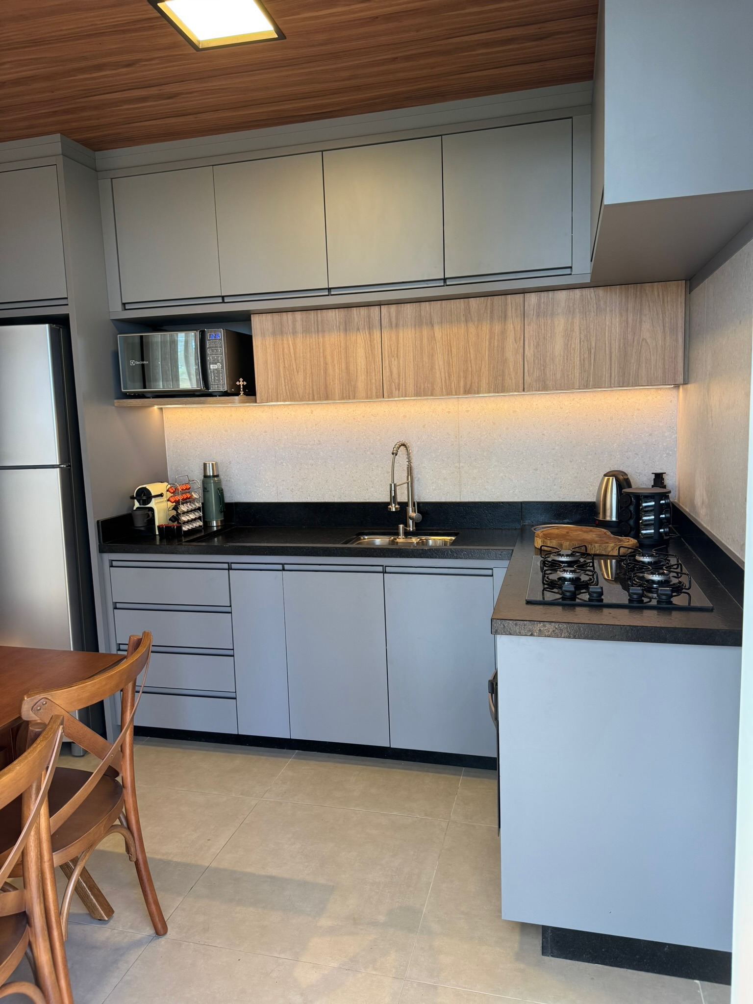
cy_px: 502
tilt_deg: -7.6
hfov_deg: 56.8
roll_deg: +3.0
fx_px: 696
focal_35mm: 24
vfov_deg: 71.6
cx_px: 376
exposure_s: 1/120
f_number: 1.78
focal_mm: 6.76
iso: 160
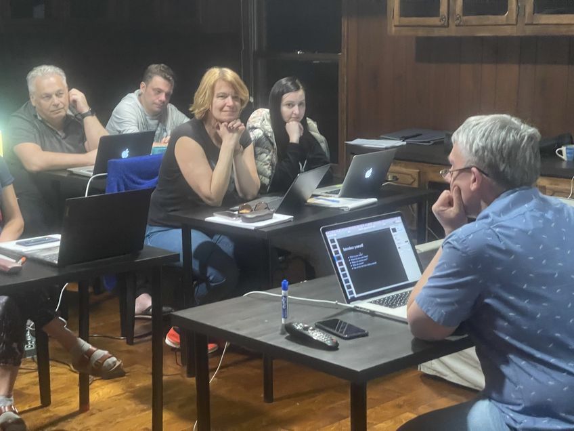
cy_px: 216
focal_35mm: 64
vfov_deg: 22.9
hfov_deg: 30.3
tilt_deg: -12.2
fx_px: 1061
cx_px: 287
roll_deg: +0.1
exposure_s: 1/30
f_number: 2.2
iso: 1250
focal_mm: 7.5
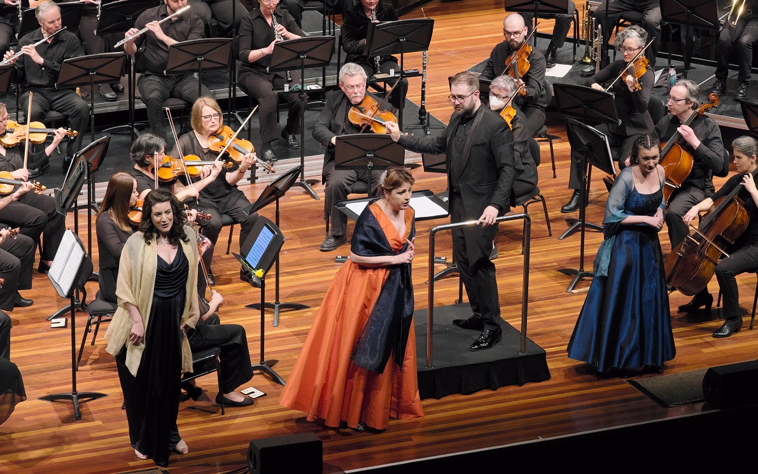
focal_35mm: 154
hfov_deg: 13.6
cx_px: 379
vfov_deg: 8.5
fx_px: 3182
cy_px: 227
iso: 2500
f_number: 6.4
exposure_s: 1/100
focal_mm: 100
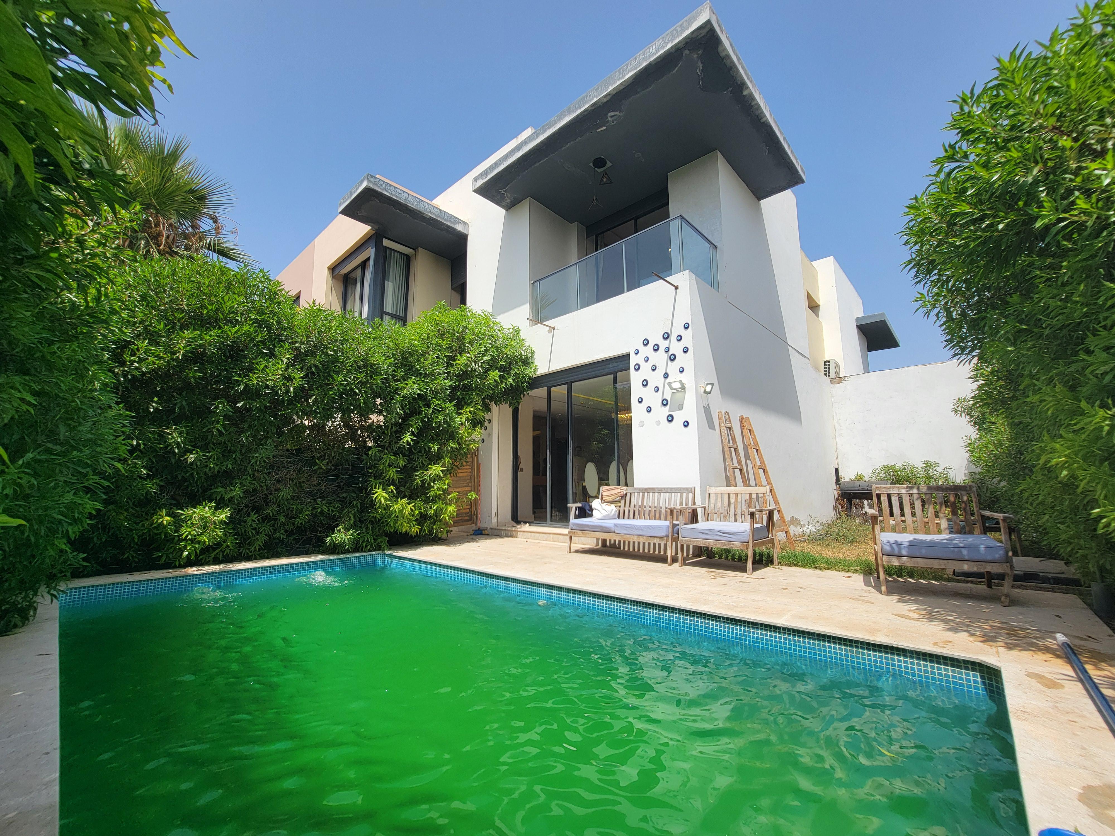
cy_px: 418
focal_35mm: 13
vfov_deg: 89.9
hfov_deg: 106.2
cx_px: 558
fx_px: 419
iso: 50
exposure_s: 1/1567
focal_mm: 2.2
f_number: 2.2
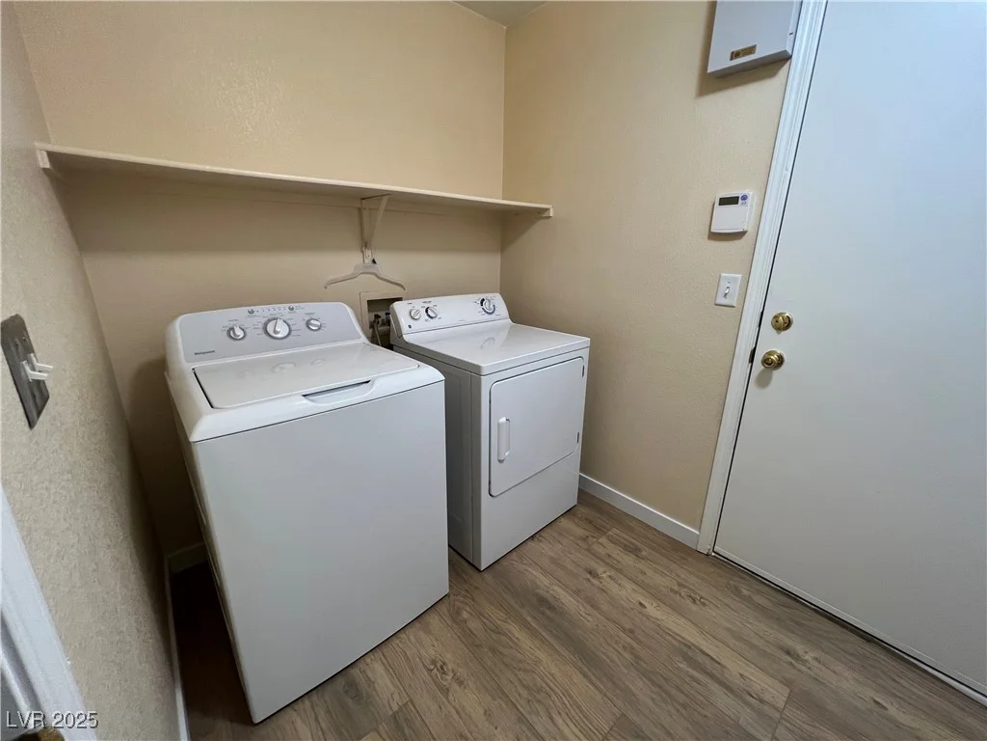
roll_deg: -0.6
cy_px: 370
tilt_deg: -15.8
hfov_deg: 106.2
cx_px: 494
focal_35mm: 13
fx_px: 371
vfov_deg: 89.9
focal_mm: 1.57
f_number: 1.8
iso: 125
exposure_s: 1/60
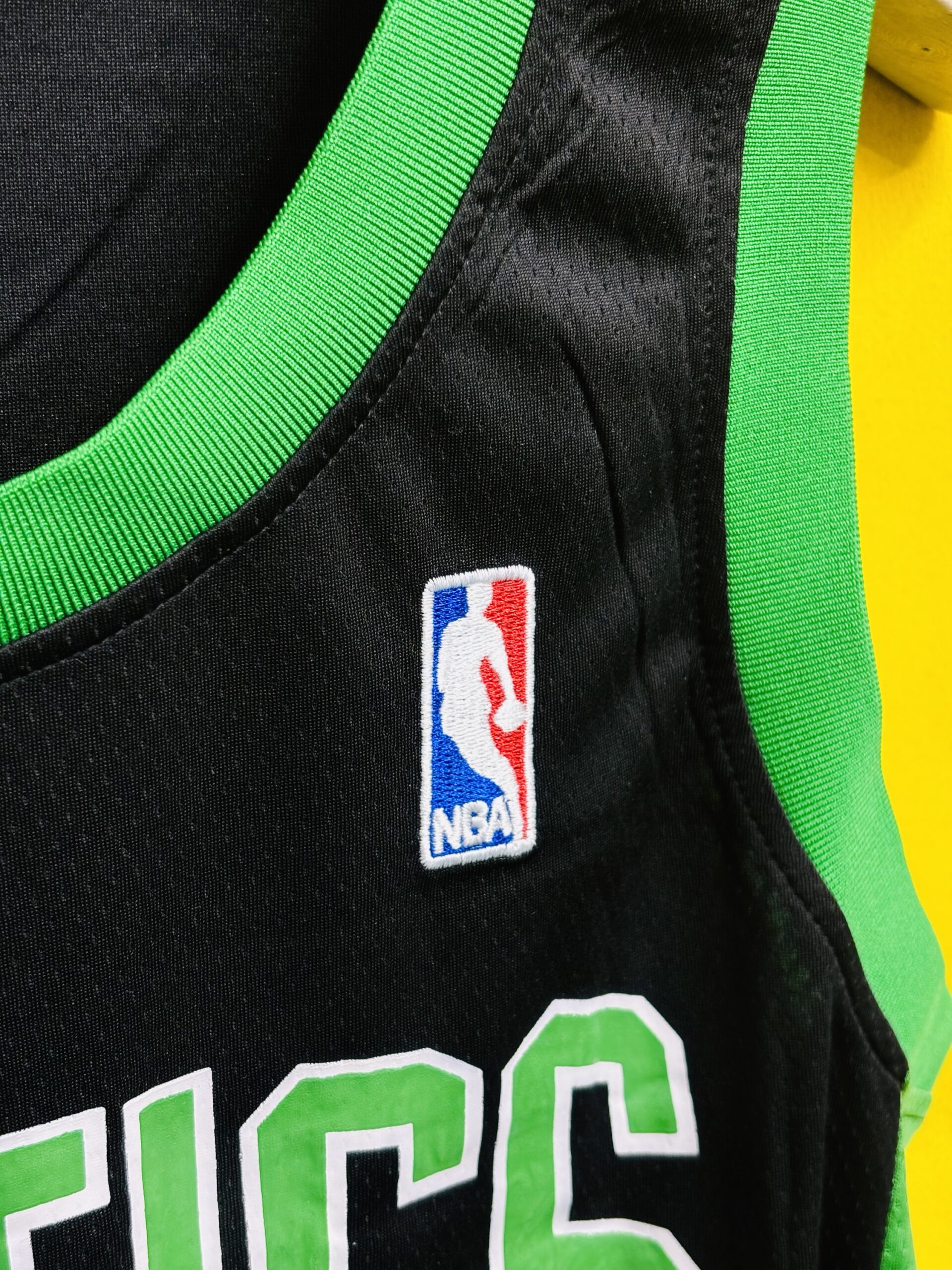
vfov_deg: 36.8
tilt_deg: -15.9
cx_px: 476
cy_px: 635
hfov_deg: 28.0
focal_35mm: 52
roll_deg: +0.9
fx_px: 1907
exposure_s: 1/50
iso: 100
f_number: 1.6
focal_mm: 5.96
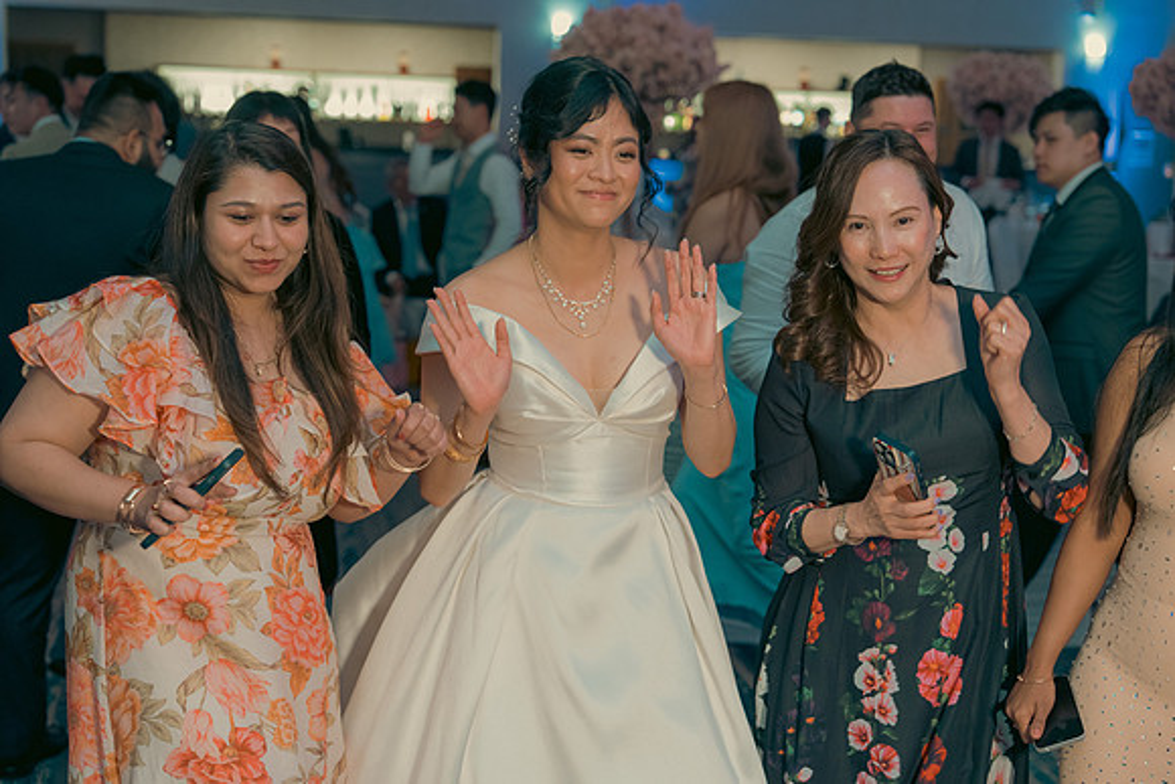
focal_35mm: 56
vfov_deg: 24.2
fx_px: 1828
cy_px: 392
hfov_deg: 35.6
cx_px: 588
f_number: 3.5
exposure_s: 1/160
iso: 2000
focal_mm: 56
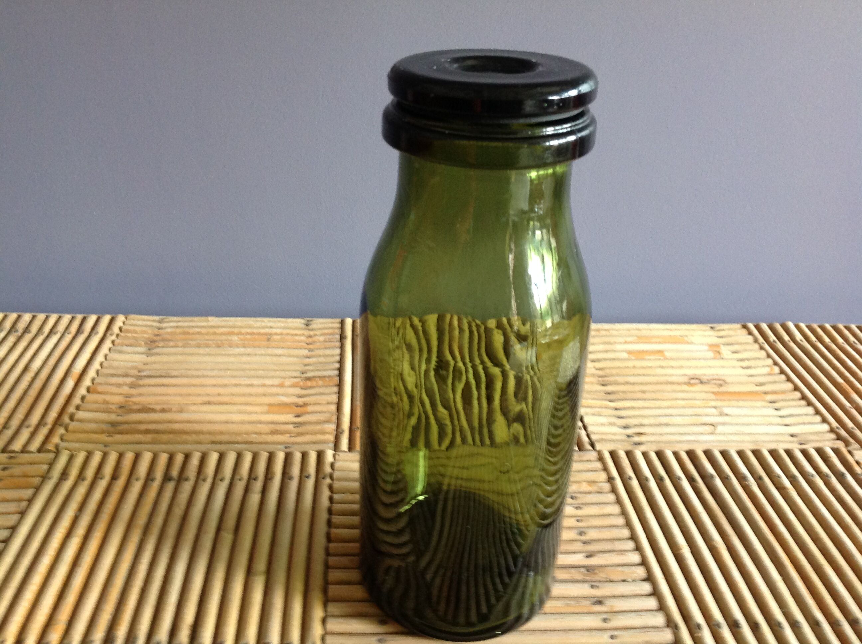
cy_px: 322
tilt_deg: -26.1
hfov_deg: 52.7
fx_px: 870
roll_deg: -2.0
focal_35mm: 35
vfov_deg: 40.6
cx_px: 431
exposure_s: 1/15
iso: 200
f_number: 2.4
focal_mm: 4.28
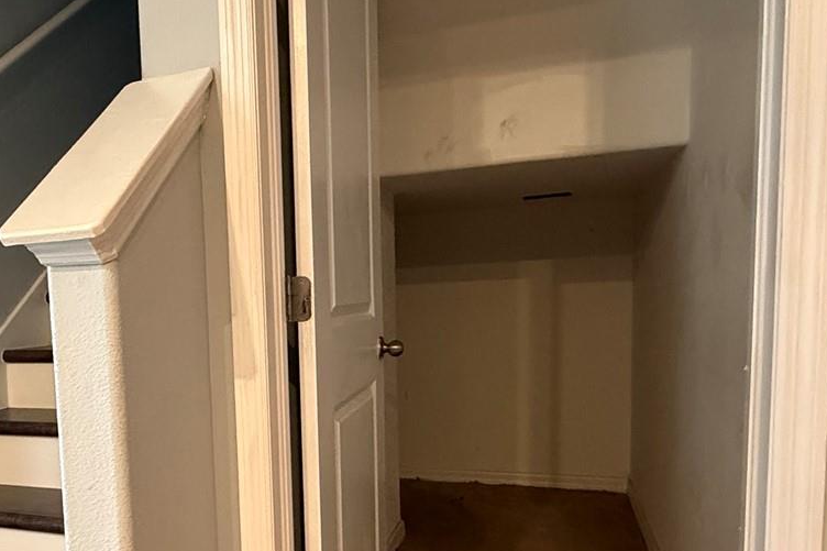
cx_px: 262
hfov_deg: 58.6
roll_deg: +1.6
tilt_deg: -6.1
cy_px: 374
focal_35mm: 31
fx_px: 712
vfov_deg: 41.7
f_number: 2.2
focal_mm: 2.22
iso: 800
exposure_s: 1/60
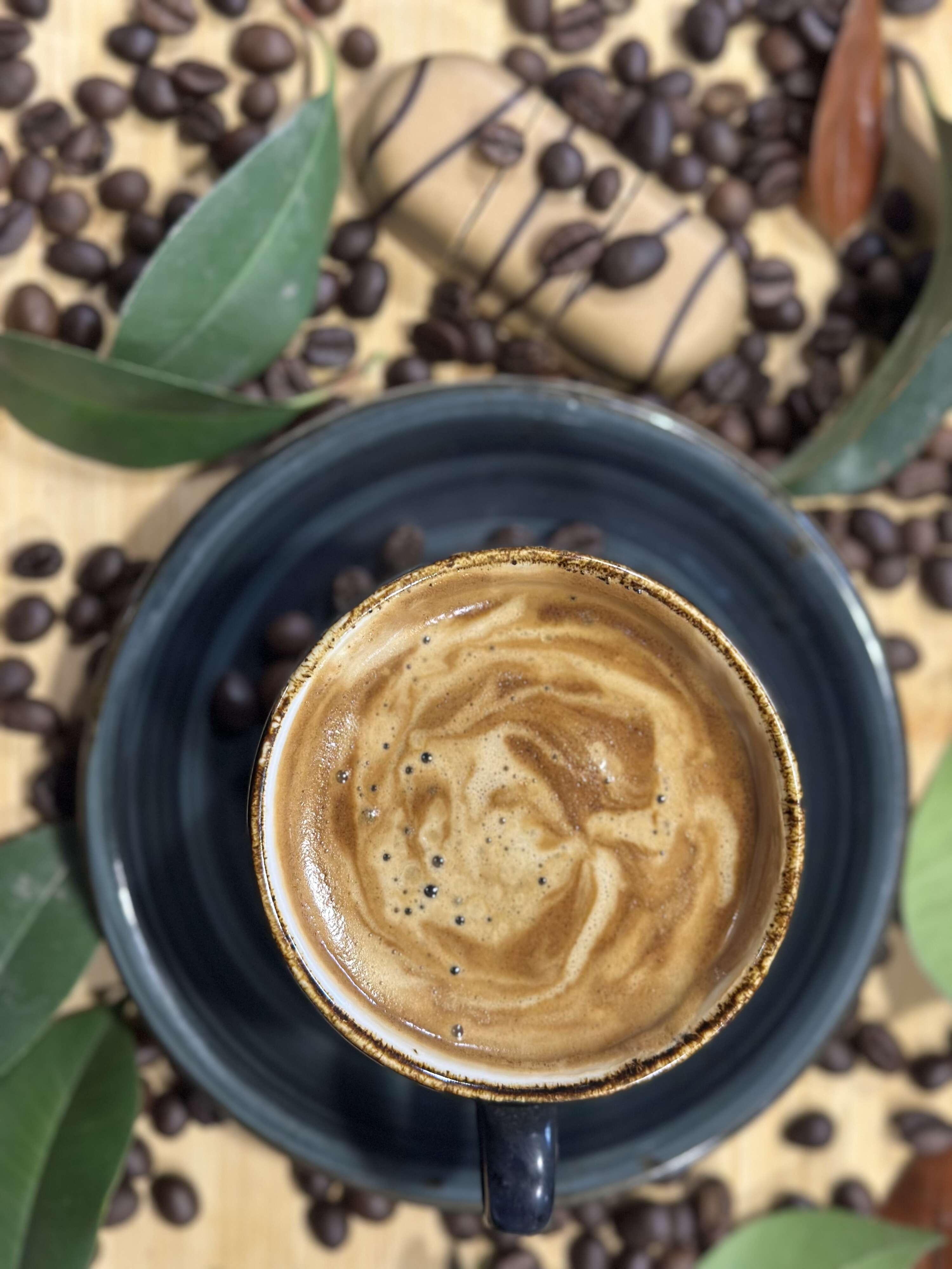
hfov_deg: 30.3
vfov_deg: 39.7
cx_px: 476
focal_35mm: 48
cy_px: 634
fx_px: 1760
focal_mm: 6.86
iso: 250
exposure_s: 1/50
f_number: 1.78
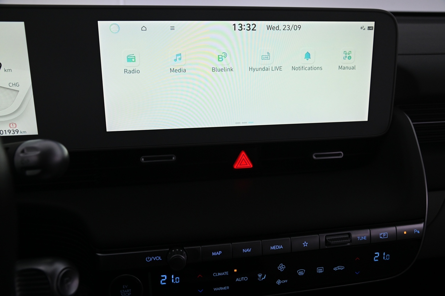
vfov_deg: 41.1
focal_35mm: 32
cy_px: 148
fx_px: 395
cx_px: 222
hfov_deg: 58.8
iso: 2000
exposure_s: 1/80
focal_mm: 32
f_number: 6.3
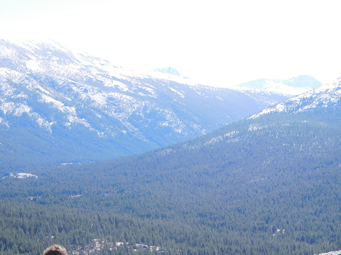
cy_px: 204
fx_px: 1004
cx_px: 221
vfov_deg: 14.4
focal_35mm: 102
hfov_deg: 19.2
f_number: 4.4
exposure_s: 1/400
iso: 125
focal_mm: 11.1
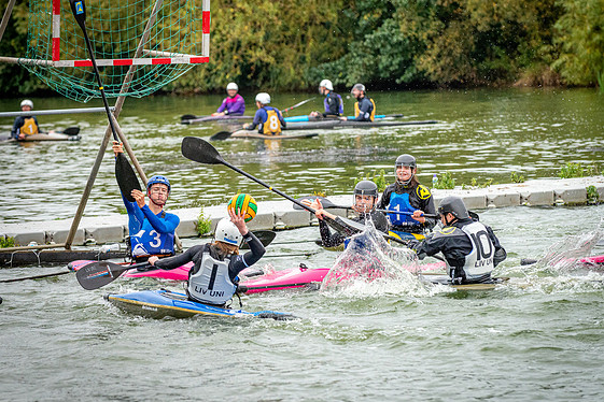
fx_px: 4379
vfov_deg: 5.3
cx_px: 224
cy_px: 216
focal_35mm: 261
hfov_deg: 7.9
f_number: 5
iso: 2500
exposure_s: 1/3200
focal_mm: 190
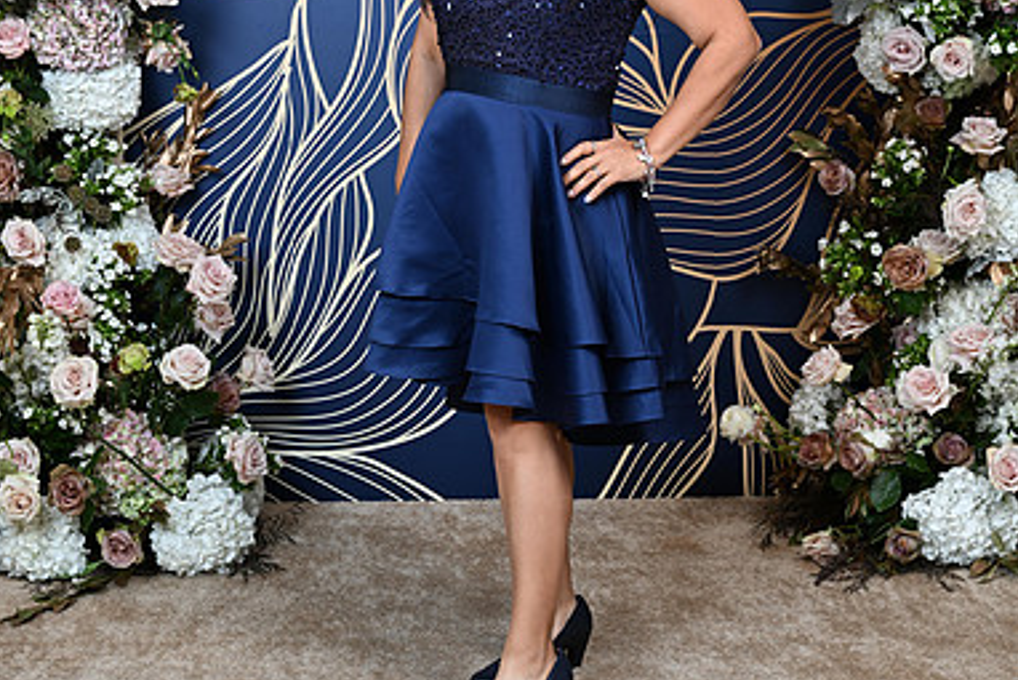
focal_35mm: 79
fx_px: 2235
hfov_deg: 25.7
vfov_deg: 17.1
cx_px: 505
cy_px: 115
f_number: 5.6
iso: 125
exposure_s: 1/125
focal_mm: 52
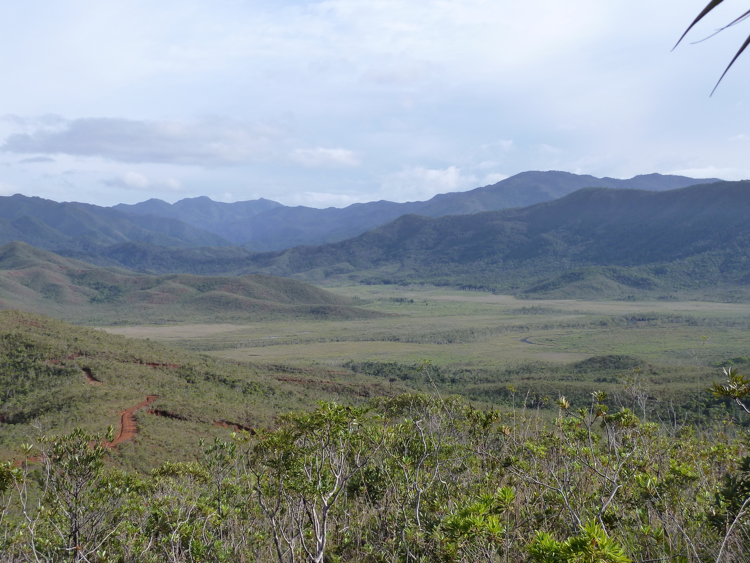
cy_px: 282
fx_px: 953
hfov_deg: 42.9
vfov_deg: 32.9
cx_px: 375
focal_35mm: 44
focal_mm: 7.3
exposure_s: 1/400
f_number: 4
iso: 125
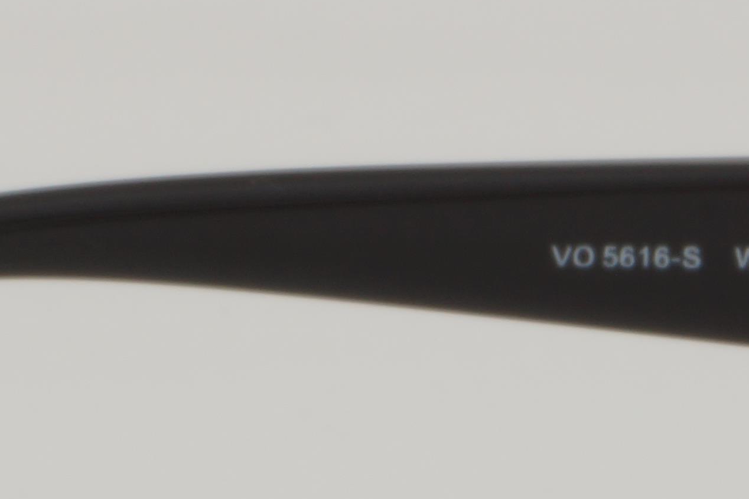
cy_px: 909
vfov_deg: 3.8
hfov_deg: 5.8
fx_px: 7384
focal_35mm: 355
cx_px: 402
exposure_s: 1/3
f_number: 32
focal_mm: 50
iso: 100
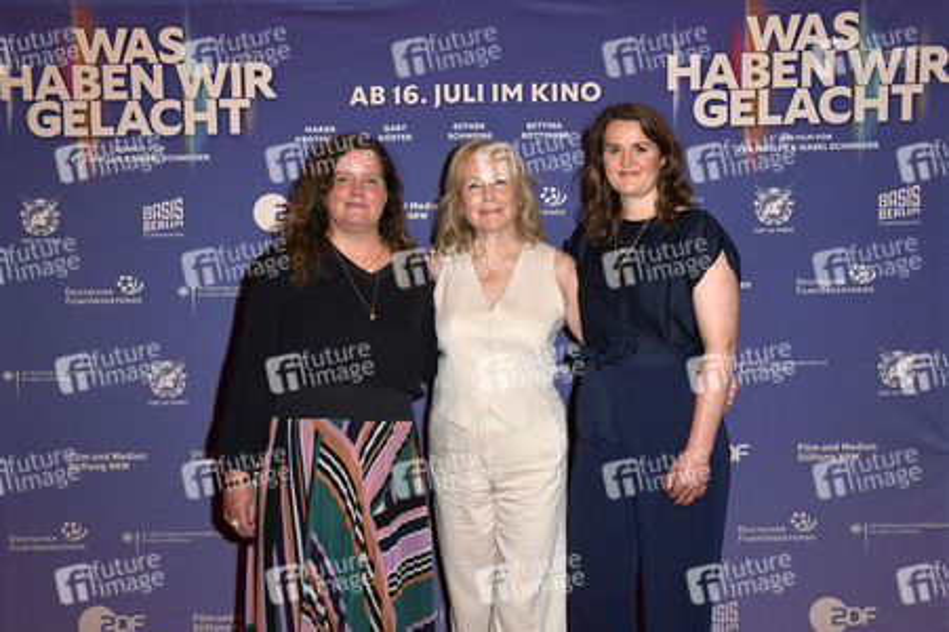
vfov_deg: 35.0
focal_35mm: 38
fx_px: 1001
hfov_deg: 50.7
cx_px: 474
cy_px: 316
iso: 640
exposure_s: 1/200
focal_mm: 38
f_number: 5.6
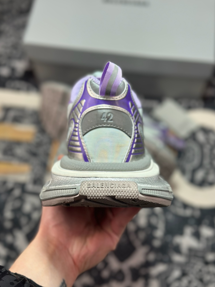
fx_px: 406
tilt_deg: -62.8
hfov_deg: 29.7
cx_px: 108
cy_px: 141
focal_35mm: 49
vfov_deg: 38.9
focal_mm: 6.86
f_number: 1.78
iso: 80
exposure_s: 1/681
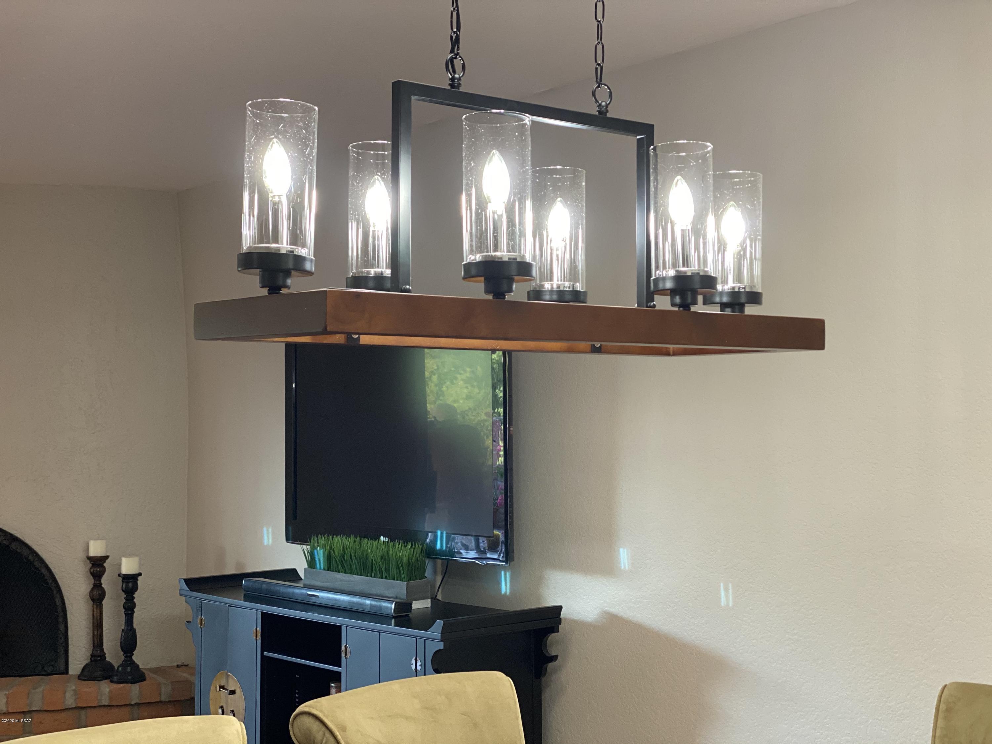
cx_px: 496
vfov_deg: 28.0
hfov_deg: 36.8
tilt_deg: +2.2
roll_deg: -0.3
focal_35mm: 52
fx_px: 1490
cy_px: 372
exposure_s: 1/60
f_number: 2
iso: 160
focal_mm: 6
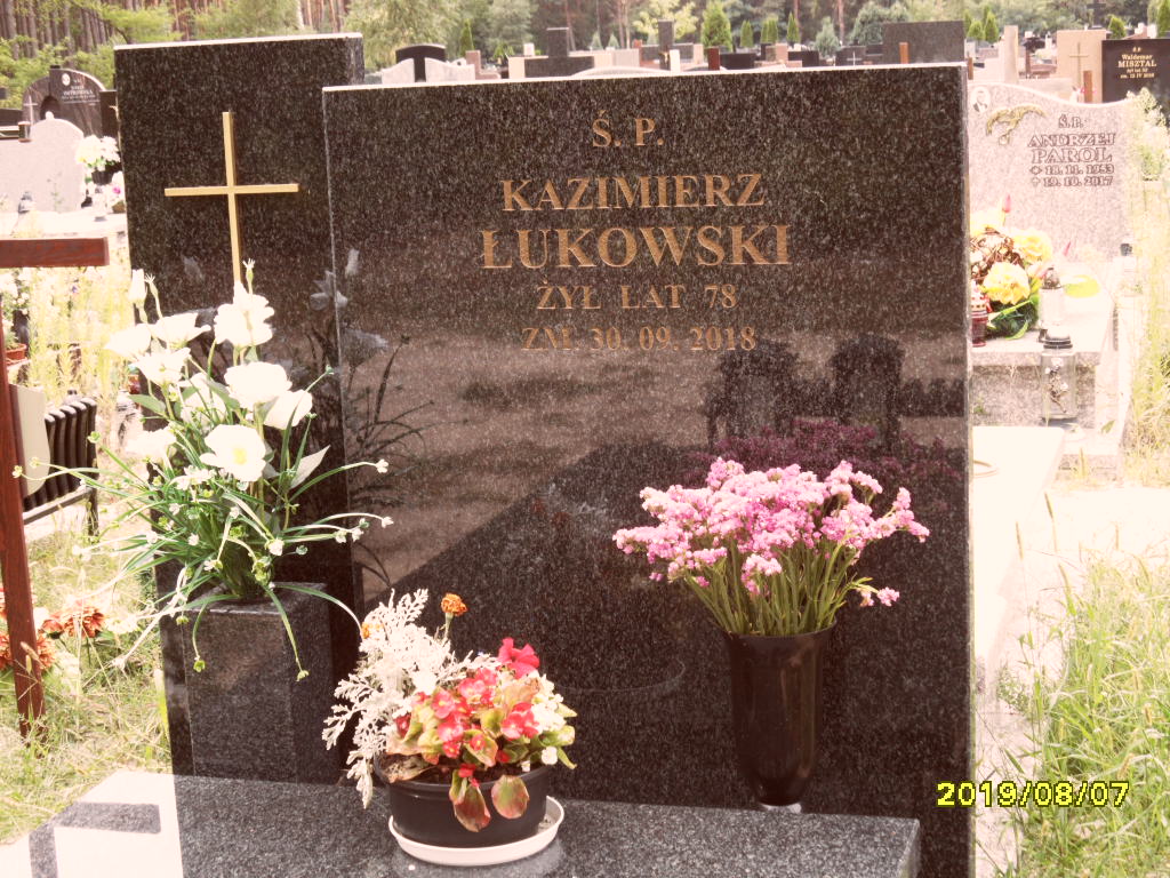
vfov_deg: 24.4
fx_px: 2028
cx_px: 585
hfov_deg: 32.2
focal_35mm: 60
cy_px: 439
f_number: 4
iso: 100
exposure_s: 1/90
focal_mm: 10.3
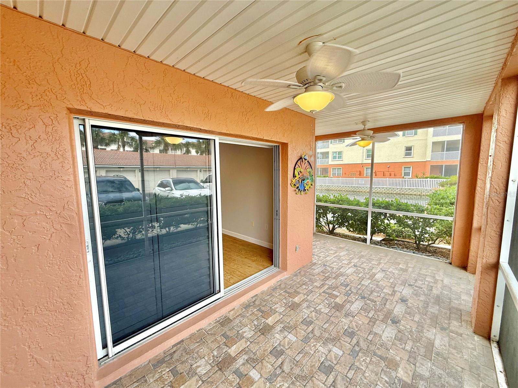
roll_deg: -0.2
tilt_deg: -5.5
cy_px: 194
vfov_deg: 85.7
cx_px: 259
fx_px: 209
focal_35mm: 14
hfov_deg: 102.1
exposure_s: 1/124
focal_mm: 2.22
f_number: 2.2
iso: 64
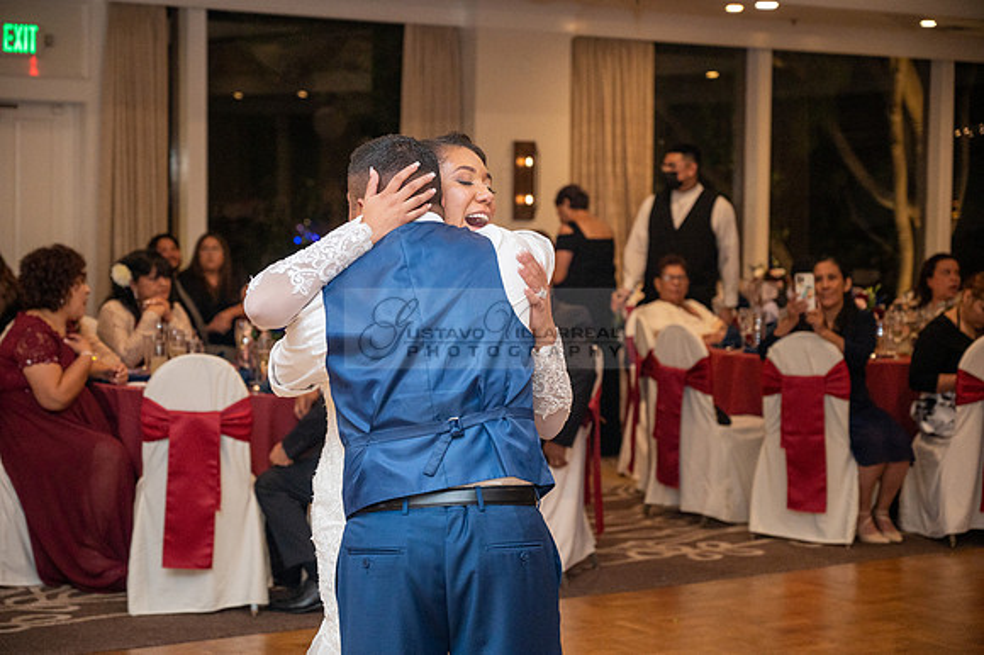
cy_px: 328
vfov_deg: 19.4
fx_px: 1912
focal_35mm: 70
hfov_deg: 28.9
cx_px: 492
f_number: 4
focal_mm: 70
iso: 2500
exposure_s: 1/160
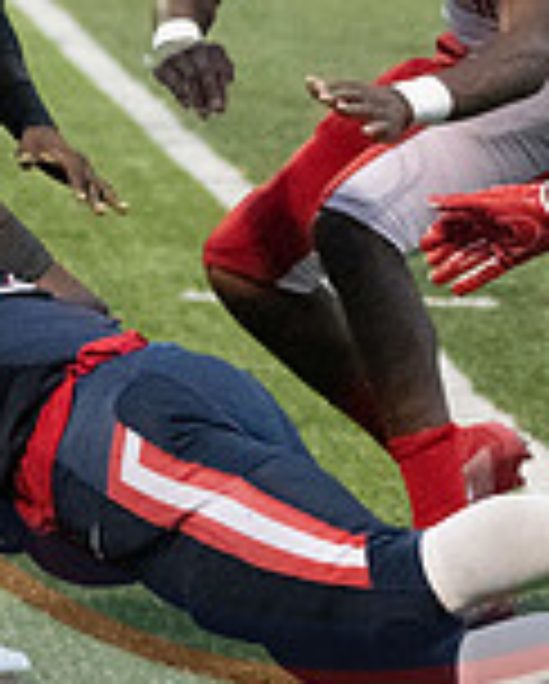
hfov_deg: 3.2
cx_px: 342
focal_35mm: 482
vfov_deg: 4.0
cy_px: 205
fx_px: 9770
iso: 14400
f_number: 2.8
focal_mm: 90
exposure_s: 1/2500
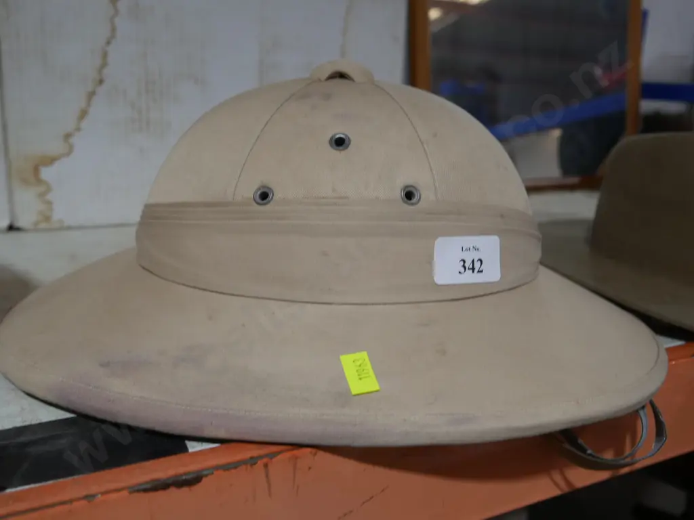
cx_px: 347
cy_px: 260
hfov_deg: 51.4
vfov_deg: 39.7
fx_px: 722
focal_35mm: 36
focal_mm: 18
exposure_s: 1/60
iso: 320
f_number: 4
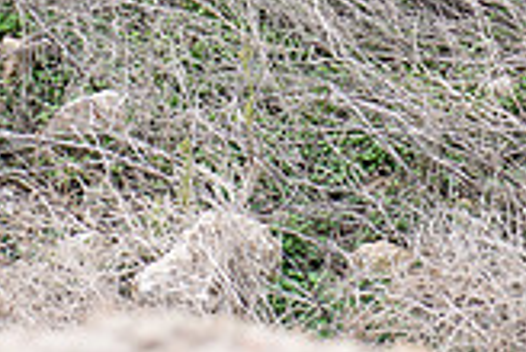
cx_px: 273
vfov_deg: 5.5
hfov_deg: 8.3
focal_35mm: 247
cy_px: -264
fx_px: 3615
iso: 100
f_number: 3.5
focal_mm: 70
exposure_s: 1/640
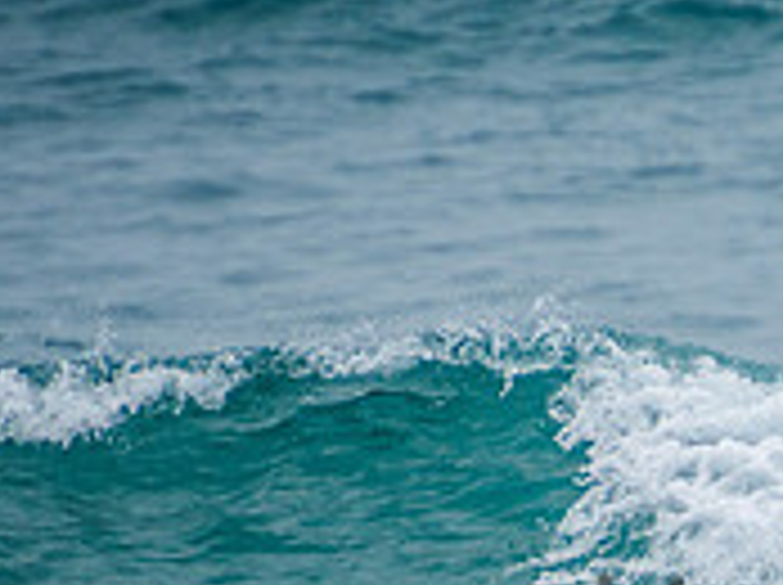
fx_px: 44499
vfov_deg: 0.8
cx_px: 1062
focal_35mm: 1970
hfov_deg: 1.0
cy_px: 605
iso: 320
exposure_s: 1/2000
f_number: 5.6
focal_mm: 400
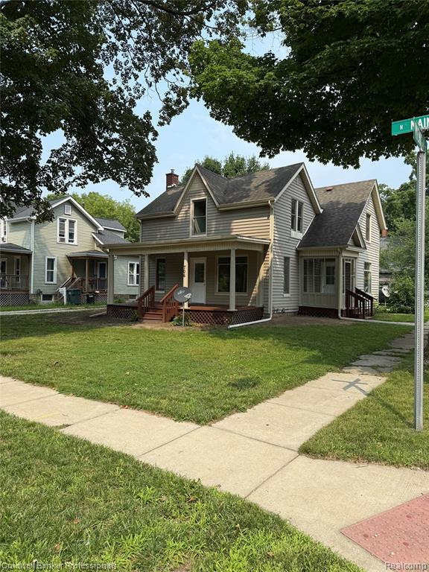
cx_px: 214
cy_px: 286
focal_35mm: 24
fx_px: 397
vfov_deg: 71.6
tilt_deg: +0.5
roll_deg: -1.1
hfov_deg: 56.8
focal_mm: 6.76
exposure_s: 1/3953
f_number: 1.78
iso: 80
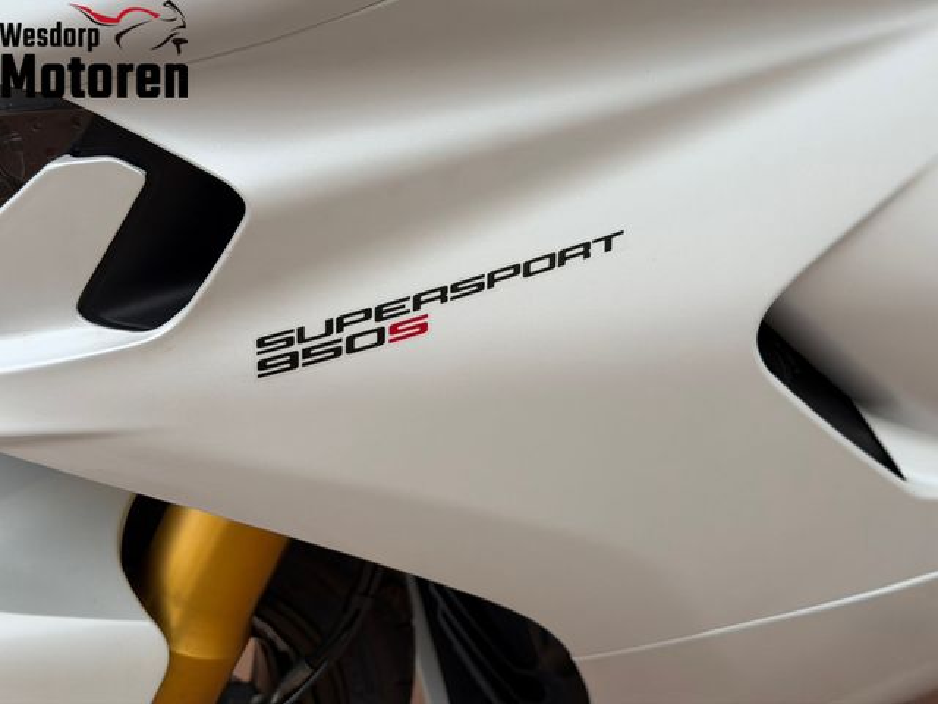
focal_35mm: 48
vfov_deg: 30.3
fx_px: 1301
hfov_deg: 39.7
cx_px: 469
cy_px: 352
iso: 64
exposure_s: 1/2667
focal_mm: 6.76
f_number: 1.78
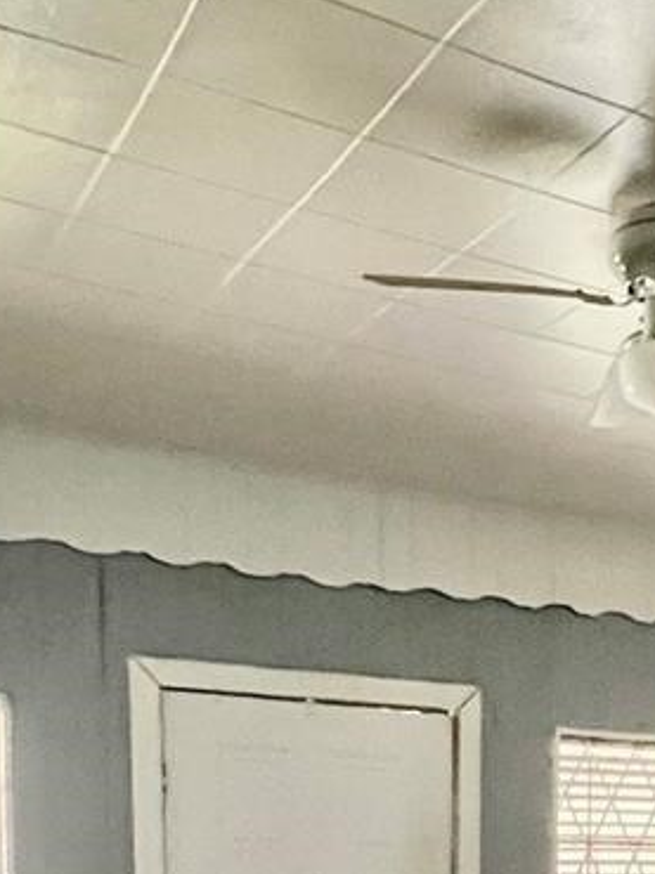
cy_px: 1080
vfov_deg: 29.8
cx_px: 688
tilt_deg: -7.6
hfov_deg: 25.4
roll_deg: -1.7
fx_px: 1364
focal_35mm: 54
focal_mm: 1.57
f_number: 1.8
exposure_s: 1/41
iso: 1000
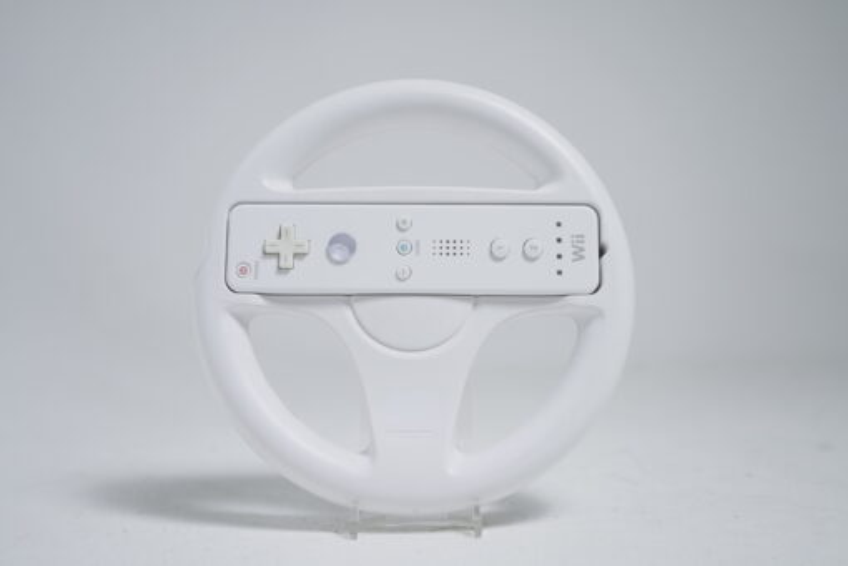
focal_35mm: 41
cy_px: 283
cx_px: 424
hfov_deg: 47.4
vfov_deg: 32.6
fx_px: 966
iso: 100
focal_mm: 41
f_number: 5
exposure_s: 1/10
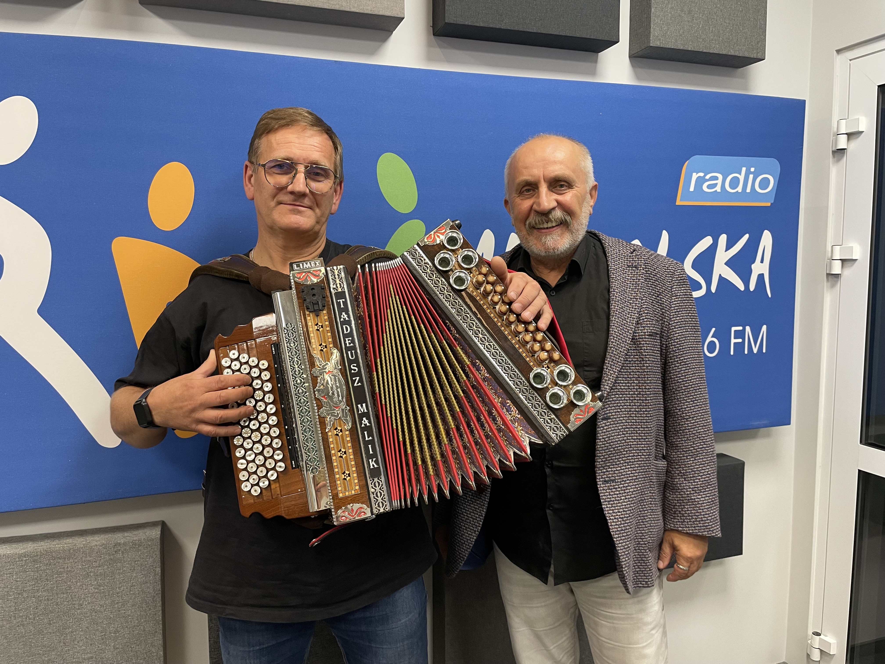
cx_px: 442
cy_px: 332
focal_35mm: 26
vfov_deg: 53.1
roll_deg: +0.1
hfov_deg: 67.3
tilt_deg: -5.1
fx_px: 665
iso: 125
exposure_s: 1/50
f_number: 1.6
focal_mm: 4.2
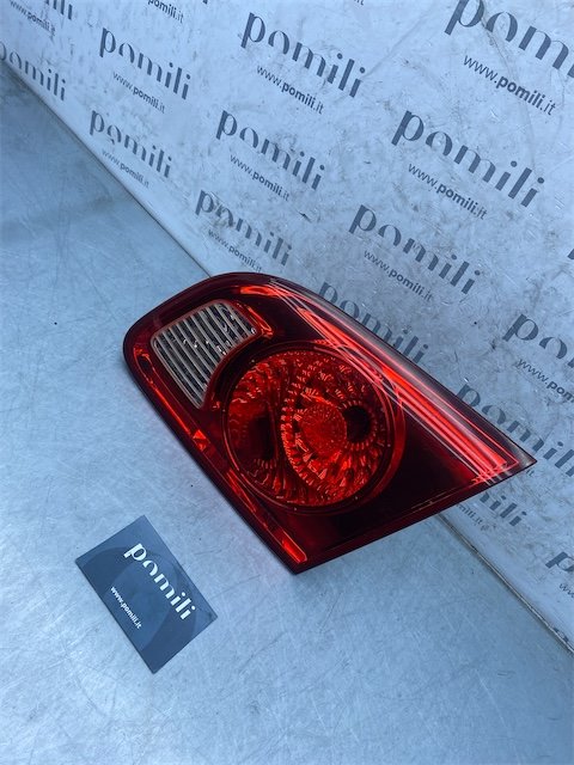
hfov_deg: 53.1
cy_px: 382
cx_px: 287
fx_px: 575
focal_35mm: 26
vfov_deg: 67.3
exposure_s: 1/788
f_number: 1.8
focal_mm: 4.25
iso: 32
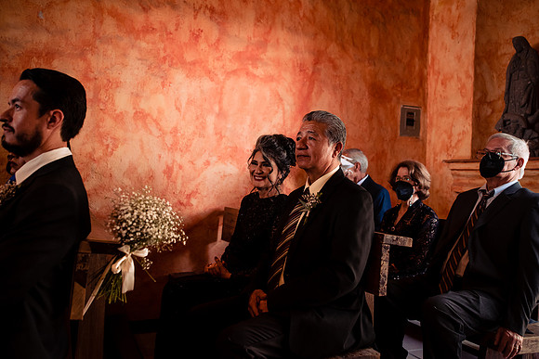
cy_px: 180
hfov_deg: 54.4
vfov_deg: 37.9
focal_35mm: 35
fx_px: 524
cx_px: 270
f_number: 2.8
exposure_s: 1/100
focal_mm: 35
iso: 1250
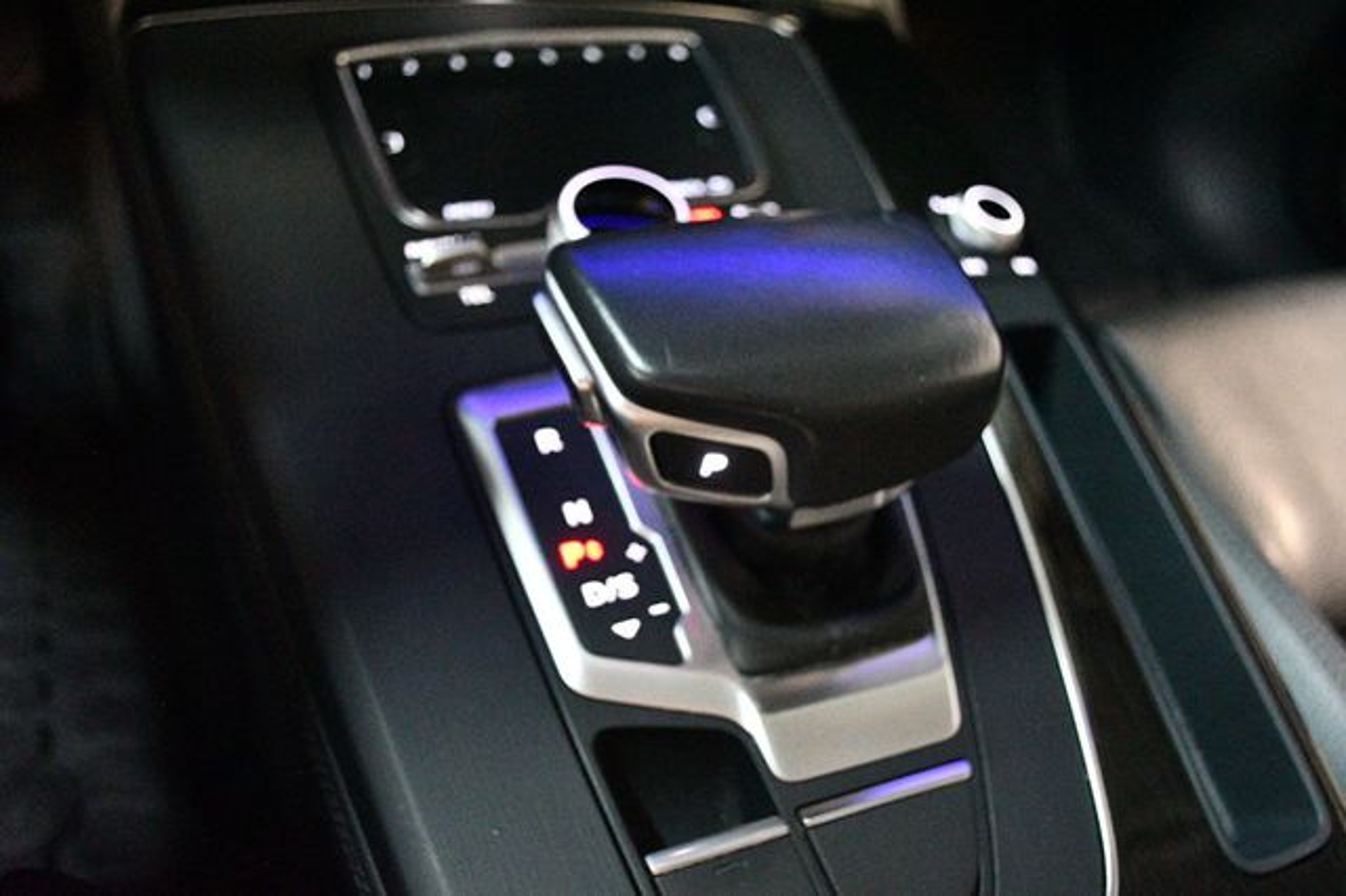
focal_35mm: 33
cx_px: 673
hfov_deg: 57.2
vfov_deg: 39.9
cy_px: 448
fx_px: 1233
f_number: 3.8
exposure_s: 1/60
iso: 12800
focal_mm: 22
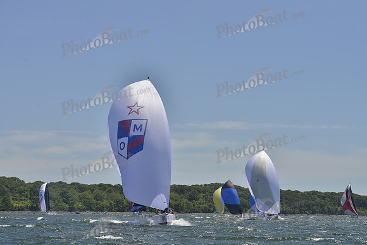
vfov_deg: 14.9
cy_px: 122
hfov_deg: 22.1
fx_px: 938
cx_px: 184
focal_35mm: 92
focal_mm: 92
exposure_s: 1/1250
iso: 280
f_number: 10
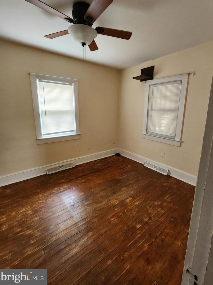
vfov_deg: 101.9
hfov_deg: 85.6
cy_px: 132
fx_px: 115
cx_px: 112
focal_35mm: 14
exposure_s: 1/60
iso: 400
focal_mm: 2.2
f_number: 2.2
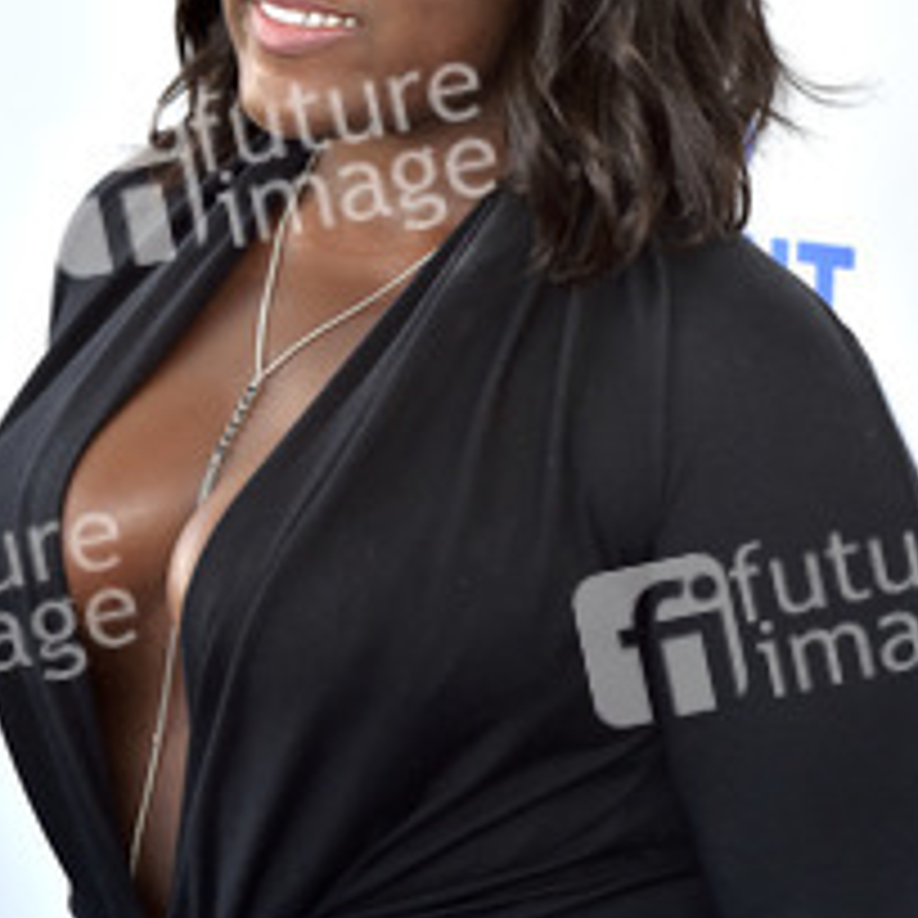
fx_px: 10021
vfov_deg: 5.2
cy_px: 396
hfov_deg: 5.2
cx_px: 398
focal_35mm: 334
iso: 500
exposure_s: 1/320
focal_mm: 200
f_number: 6.3
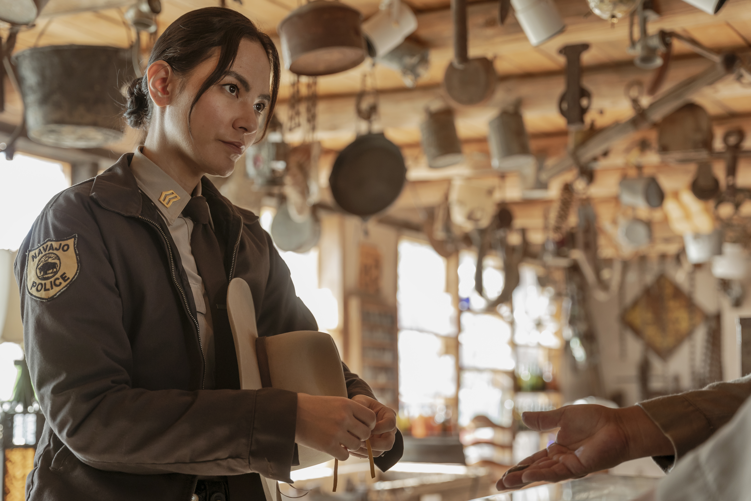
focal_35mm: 53
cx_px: 376
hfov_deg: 37.5
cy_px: 250
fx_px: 1108
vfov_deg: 25.5
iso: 1000
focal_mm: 53.1
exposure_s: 1/200
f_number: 3.2
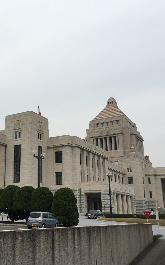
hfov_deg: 30.1
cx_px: 46
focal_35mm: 42
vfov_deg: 47.2
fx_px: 302
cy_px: 135
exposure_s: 1/2404
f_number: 2.2
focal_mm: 4.15
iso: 25
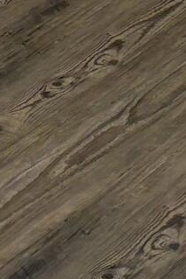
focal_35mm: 254
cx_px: 284
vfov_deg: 7.2
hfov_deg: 5.4
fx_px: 1966
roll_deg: +0.2
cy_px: -548
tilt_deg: -8.2
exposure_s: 1/120
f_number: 1.6
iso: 80
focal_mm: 5.96
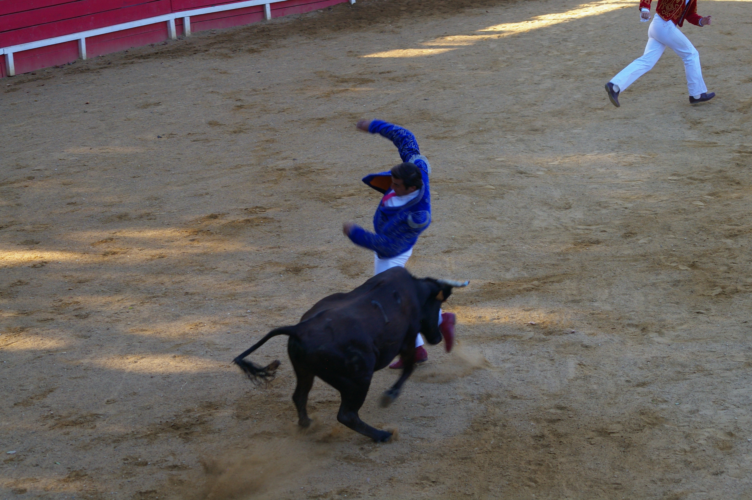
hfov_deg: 16.1
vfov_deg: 10.7
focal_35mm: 128
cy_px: 250
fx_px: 2661
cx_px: 376
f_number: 6.7
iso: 400
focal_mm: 85
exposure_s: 1/180
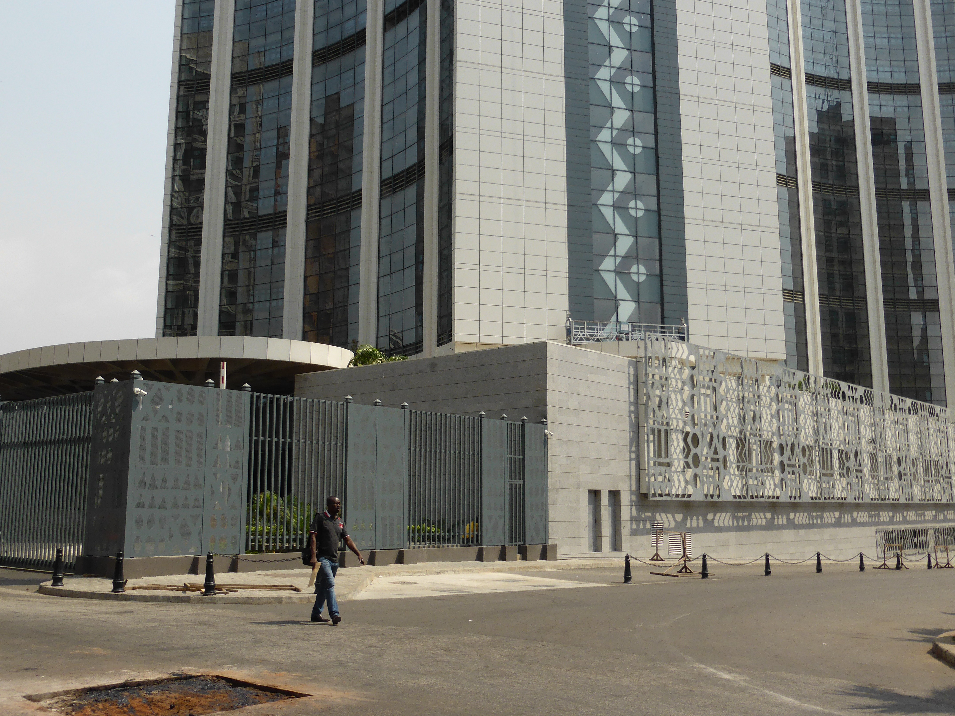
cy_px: 333
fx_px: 966
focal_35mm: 35
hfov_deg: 52.6
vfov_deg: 40.7
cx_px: 451
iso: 100
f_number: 3.6
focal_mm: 5.4
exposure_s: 1/1000
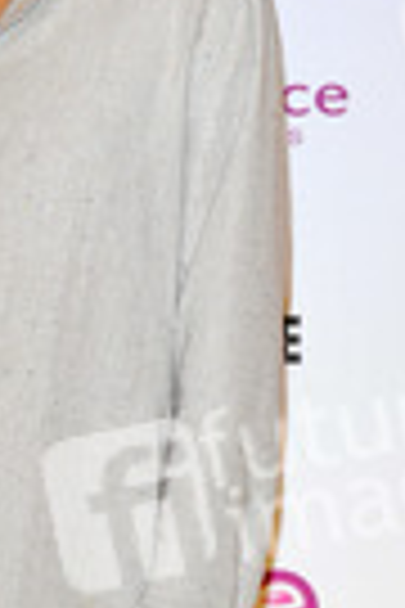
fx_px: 5248
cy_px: 261
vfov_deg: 6.6
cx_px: -133
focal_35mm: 311
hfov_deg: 4.4
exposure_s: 1/250
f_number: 7.1
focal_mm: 105
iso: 800
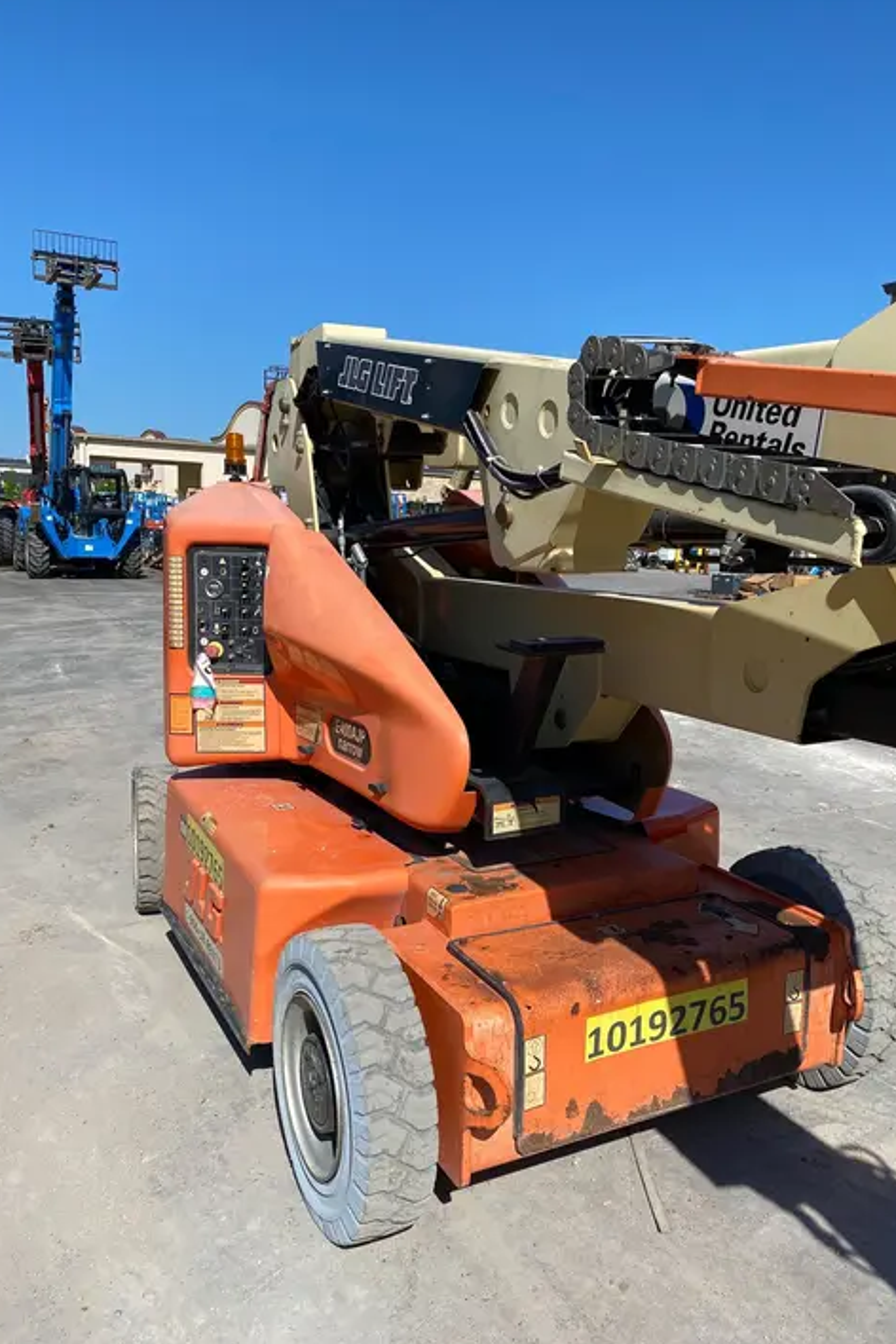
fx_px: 1045
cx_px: 495
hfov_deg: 46.3
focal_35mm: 28
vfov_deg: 65.5
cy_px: 660
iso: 32
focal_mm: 4.25
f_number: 1.8
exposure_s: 1/3497
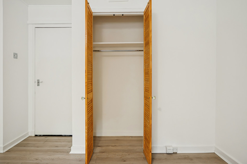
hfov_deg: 79.9
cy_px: 82
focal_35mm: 22
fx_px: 147
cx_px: 124
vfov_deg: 58.3
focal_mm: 21.5
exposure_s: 1/60
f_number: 4.5
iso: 800
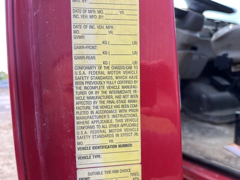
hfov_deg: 67.3
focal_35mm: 26
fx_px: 180
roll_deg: +0.3
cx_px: 120
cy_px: 90
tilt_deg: -1.7
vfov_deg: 53.1
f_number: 1.6
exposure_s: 1/129
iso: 32
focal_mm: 5.1
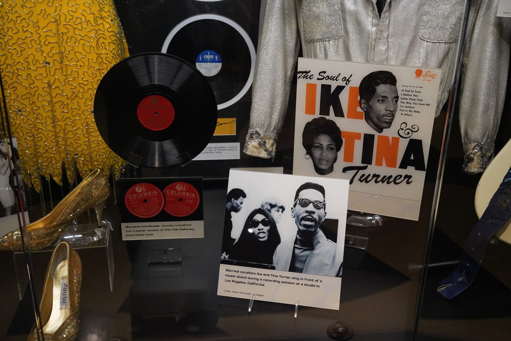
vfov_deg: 36.0
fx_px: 525
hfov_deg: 51.9
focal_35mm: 37
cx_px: 256
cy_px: 170
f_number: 7.1
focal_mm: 37
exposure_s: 1/100
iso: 12800
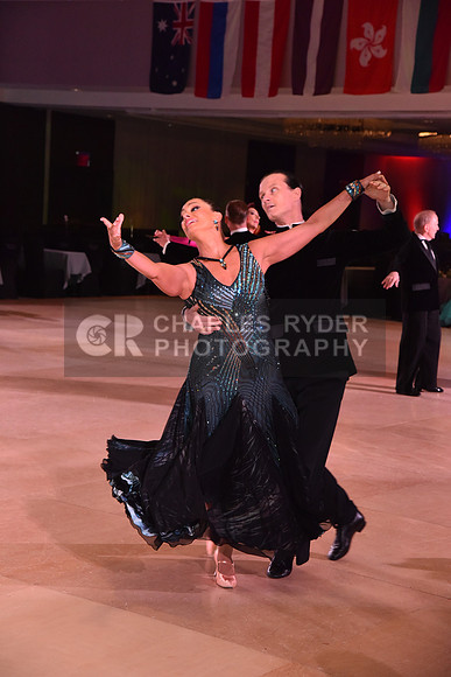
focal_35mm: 75
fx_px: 1408
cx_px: 226
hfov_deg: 18.2
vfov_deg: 27.0
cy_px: 338
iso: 2500
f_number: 6.3
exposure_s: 1/320
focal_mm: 75
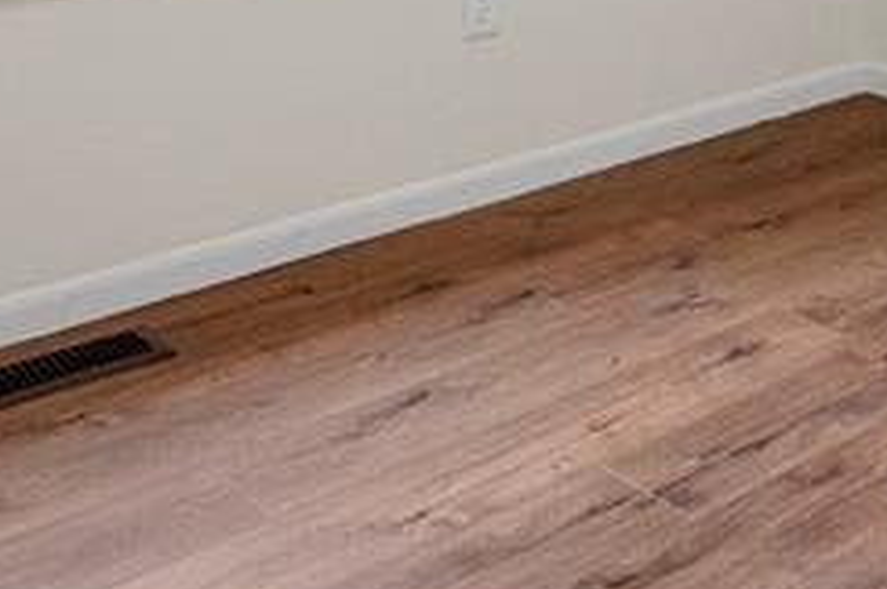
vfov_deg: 18.2
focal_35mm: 63
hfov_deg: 30.4
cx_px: 811
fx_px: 1550
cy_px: -385
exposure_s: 1/15
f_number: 8
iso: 800
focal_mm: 10
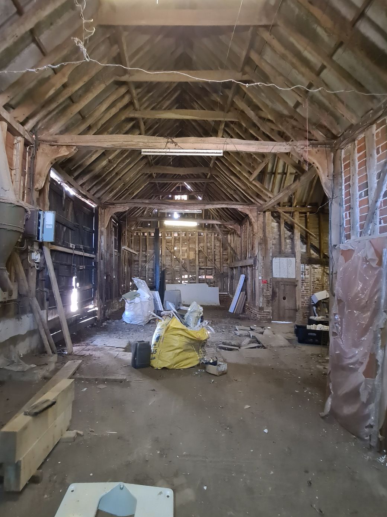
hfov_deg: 77.8
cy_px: 258
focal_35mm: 16
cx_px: 173
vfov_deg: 94.5
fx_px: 239
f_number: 2.2
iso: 640
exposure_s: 1/14
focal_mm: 2.2
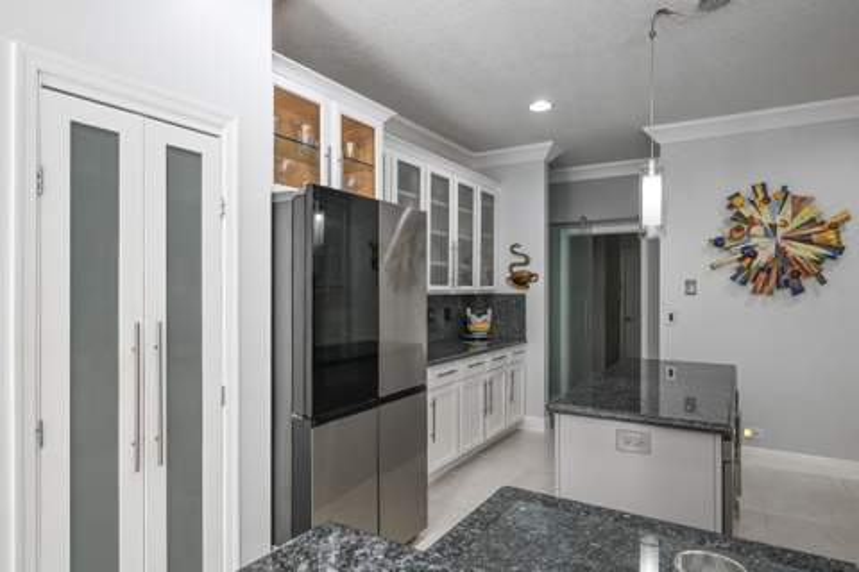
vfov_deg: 60.7
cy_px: 286
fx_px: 489
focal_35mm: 20
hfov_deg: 82.6
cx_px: 430
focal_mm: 20.5
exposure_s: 1/15
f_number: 11
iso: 640
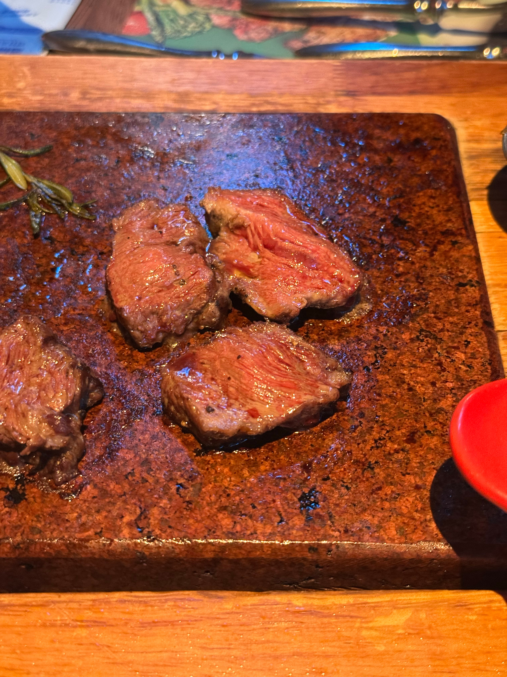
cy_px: 338
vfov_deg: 39.7
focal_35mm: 48
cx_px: 254
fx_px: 937
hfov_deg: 30.3
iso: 500
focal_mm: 6.76
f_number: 1.78
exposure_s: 1/40
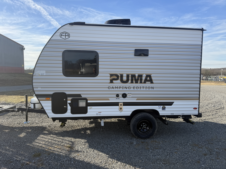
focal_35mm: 24
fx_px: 157
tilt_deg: -4.0
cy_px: 84
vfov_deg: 56.8
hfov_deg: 71.6
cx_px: 113
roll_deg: -0.2
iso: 100
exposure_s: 1/3425
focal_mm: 6.76
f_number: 1.78
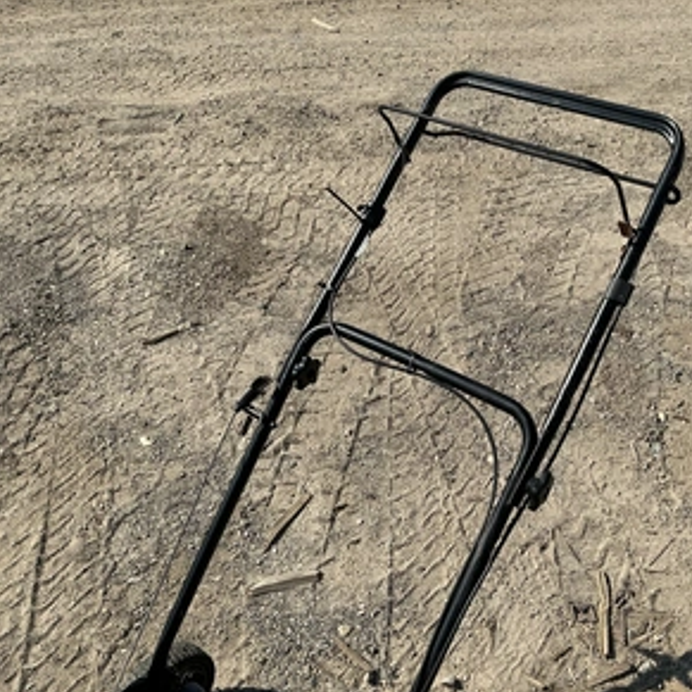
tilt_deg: -38.5
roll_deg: +0.2
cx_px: 454
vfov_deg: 48.4
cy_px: 352
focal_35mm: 34
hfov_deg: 47.8
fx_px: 769
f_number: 1.8
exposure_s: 1/2141
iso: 25
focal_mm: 3
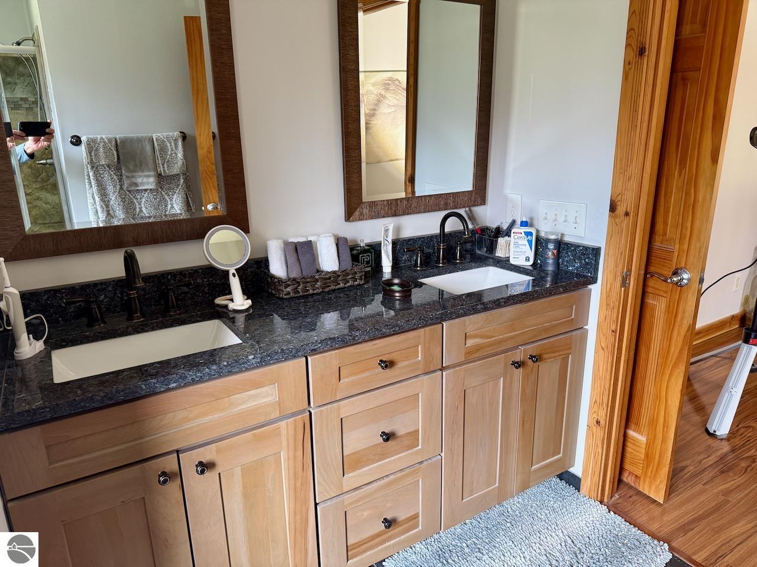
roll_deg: +0.9
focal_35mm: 24
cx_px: 378
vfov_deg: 56.8
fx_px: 525
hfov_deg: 71.6
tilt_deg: -15.8
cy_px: 284
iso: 200
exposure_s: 1/94
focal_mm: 6.76
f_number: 1.78
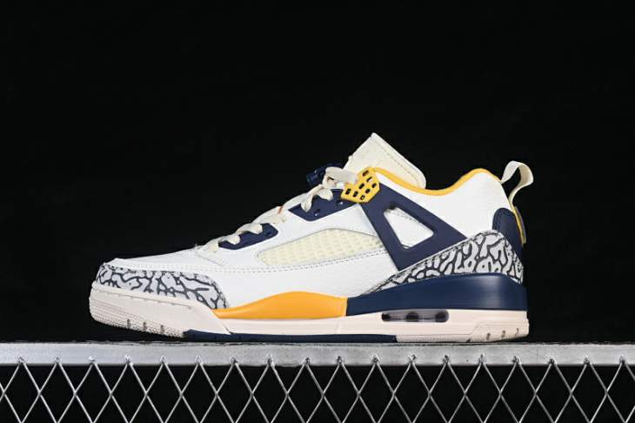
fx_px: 1322
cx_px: 318
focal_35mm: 75
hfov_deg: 27.0
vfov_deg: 18.2
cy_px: 212
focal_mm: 50
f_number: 8
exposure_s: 1/80
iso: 160
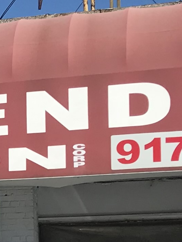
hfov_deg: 8.9
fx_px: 1114
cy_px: 273
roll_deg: -0.6
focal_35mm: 159
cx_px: -167
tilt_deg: +4.3
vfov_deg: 12.2
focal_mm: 3.99
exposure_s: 1/3096
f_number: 1.8
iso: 20
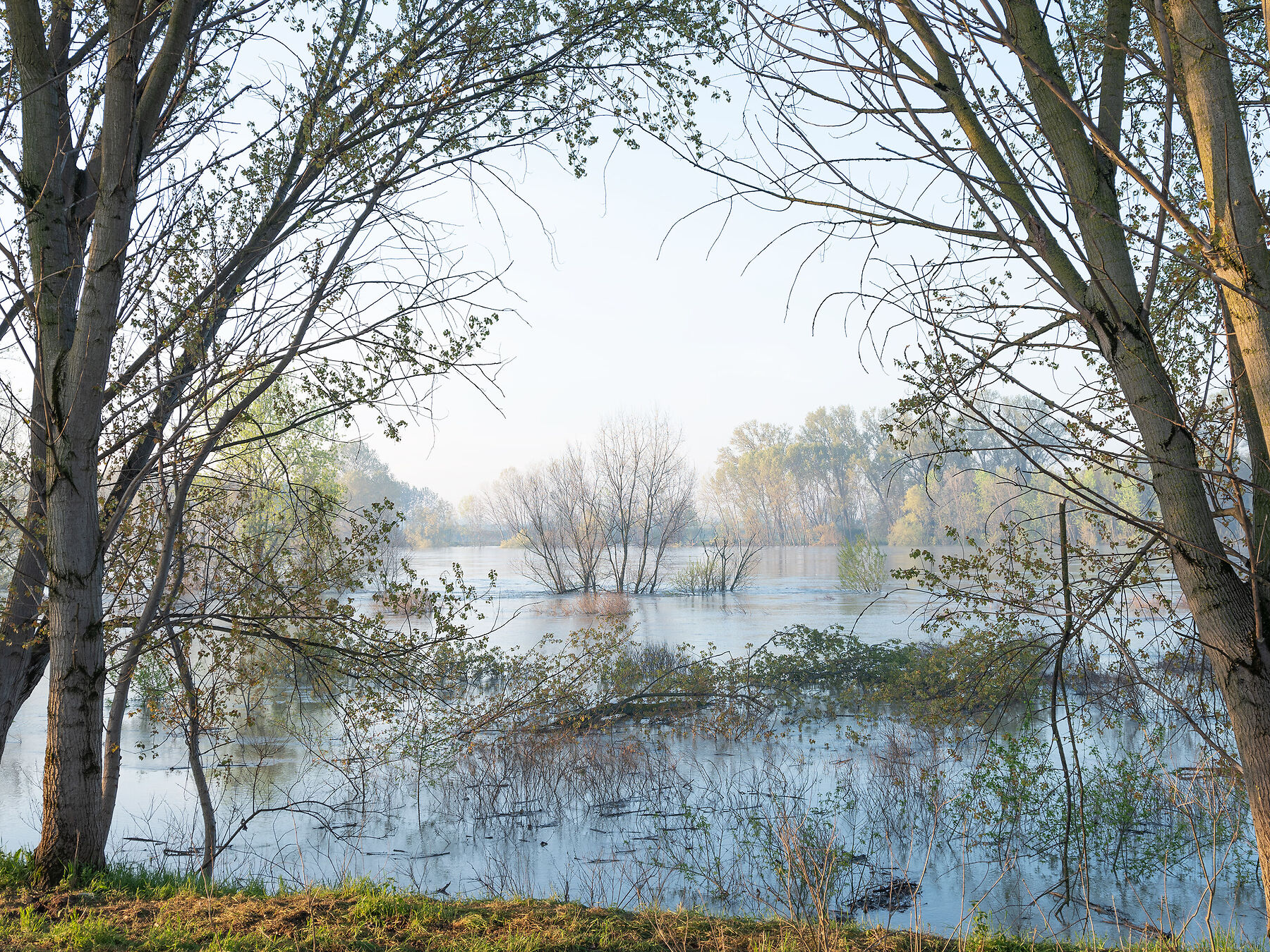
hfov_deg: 42.9
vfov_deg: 32.9
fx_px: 1614
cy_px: 492
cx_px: 665
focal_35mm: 44
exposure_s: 1/110
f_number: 4
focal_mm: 41.8
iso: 100
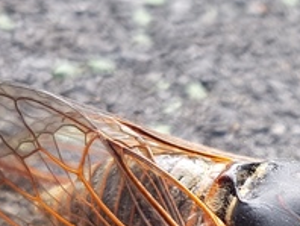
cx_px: 307
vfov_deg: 13.2
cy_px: 194
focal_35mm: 112
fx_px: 972
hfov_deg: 17.1
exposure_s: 1/156
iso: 50
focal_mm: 4.2
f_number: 1.7
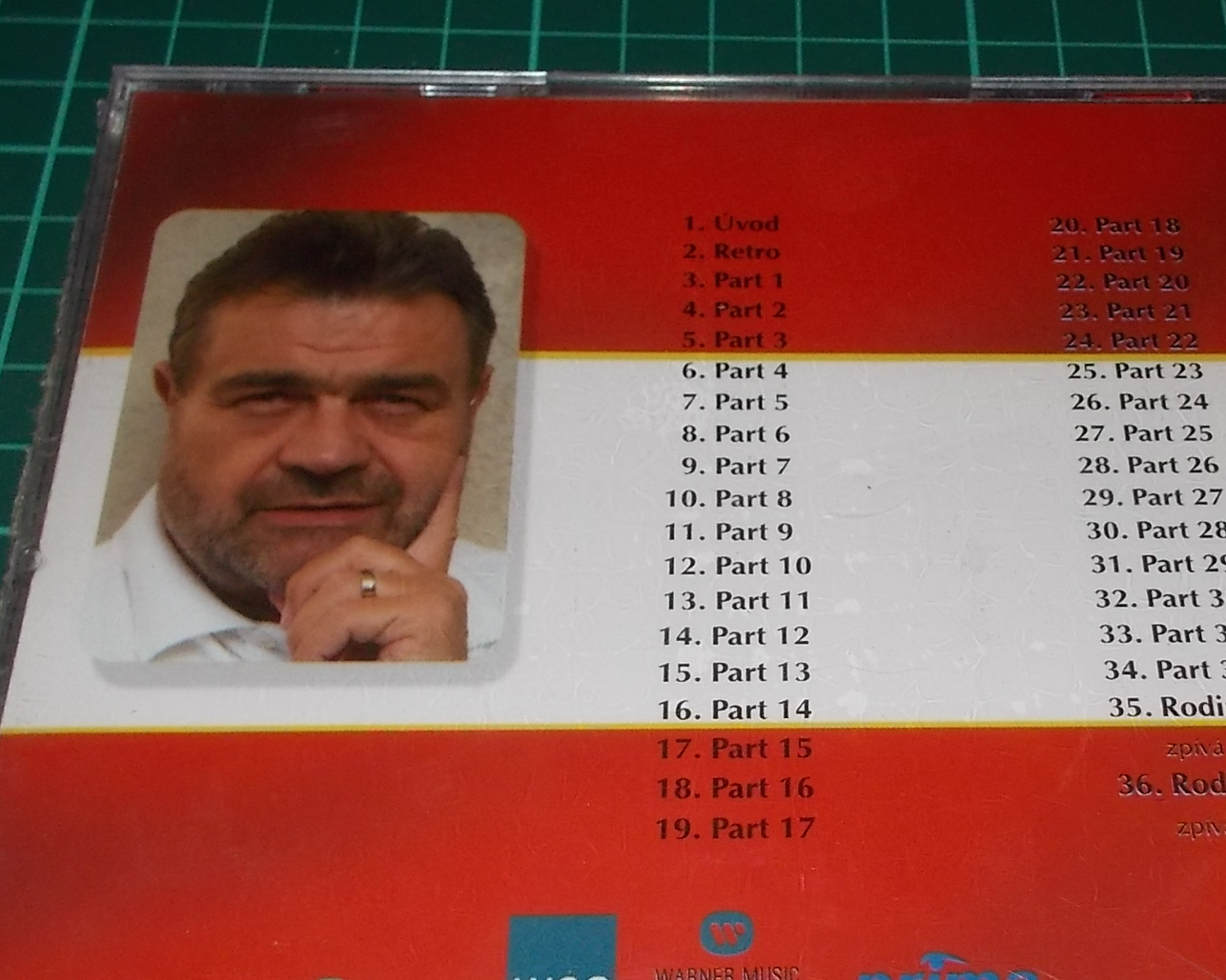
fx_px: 1814
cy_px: 687
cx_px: 833
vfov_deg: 29.9
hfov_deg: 36.9
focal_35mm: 50
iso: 200
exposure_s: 1/30
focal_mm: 4.1
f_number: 3.3
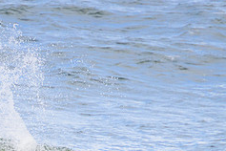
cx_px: -9
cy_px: 175
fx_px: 12285
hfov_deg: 1.1
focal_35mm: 1957
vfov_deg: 0.7
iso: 1100
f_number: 11
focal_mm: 800
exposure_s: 1/2000
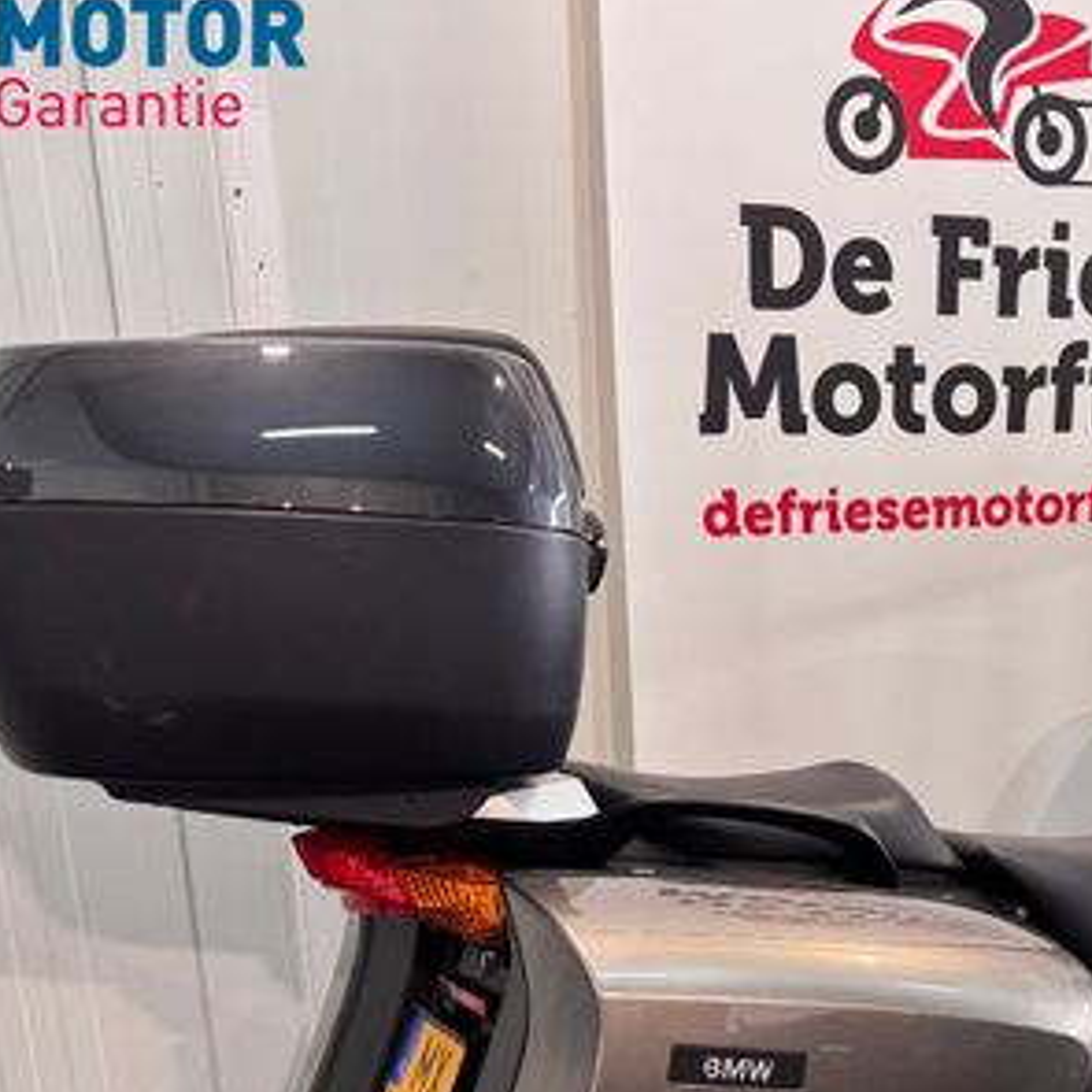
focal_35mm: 46
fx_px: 1642
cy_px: 870
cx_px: 1022
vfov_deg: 35.6
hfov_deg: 34.3
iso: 250
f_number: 1.78
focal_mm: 6.76
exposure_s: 1/50
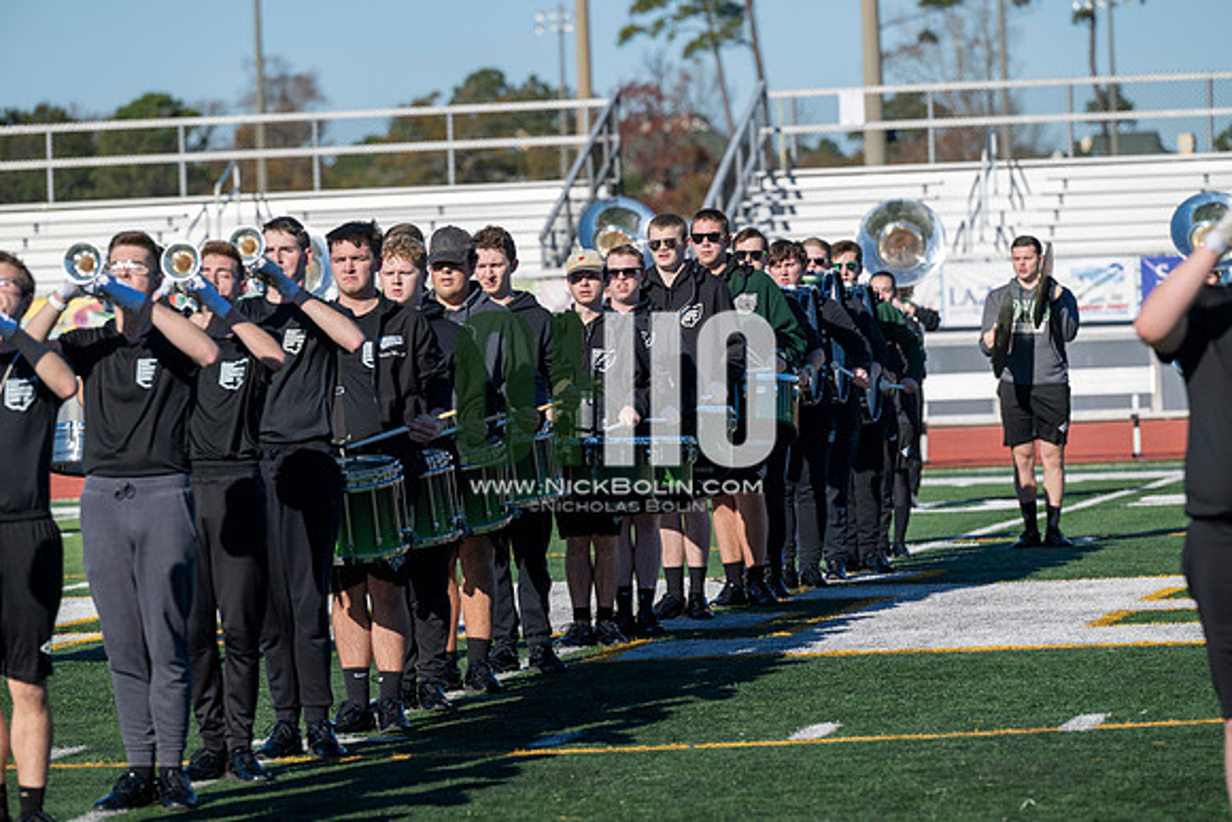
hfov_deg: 10.3
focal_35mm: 200
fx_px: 6846
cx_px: 616
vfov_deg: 6.9
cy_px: 411
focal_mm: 200
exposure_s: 1/2000
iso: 200
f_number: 5
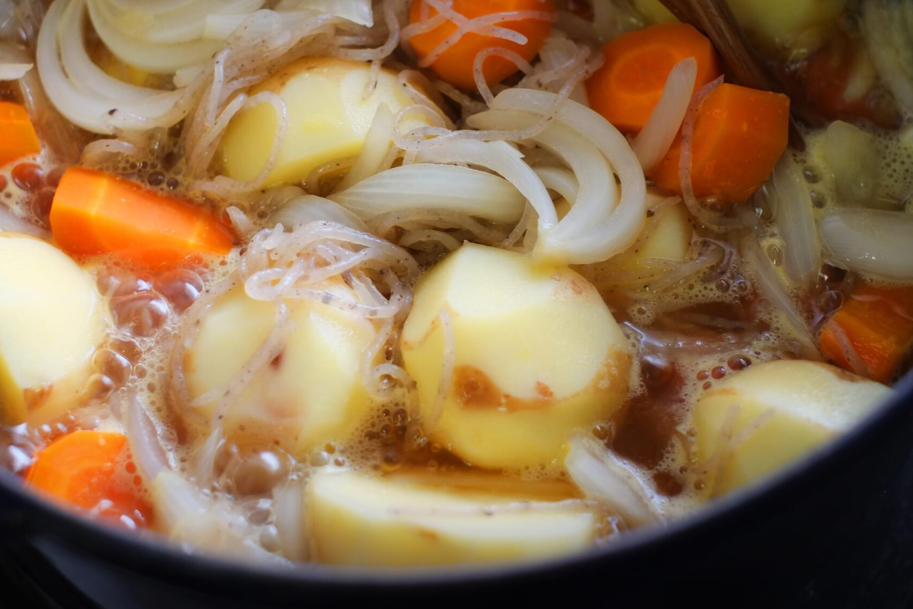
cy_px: 191
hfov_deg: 25.4
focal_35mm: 80
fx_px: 2029
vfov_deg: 17.0
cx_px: 472
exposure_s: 1/80
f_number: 2.8
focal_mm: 35
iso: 800
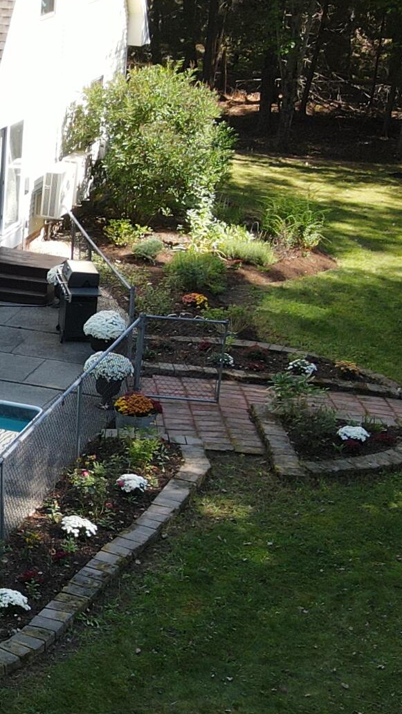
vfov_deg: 27.9
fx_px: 1439
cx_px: -246
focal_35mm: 76
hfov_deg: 14.5
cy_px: 338
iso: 100
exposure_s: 1/125
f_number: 2.8
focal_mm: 4.5
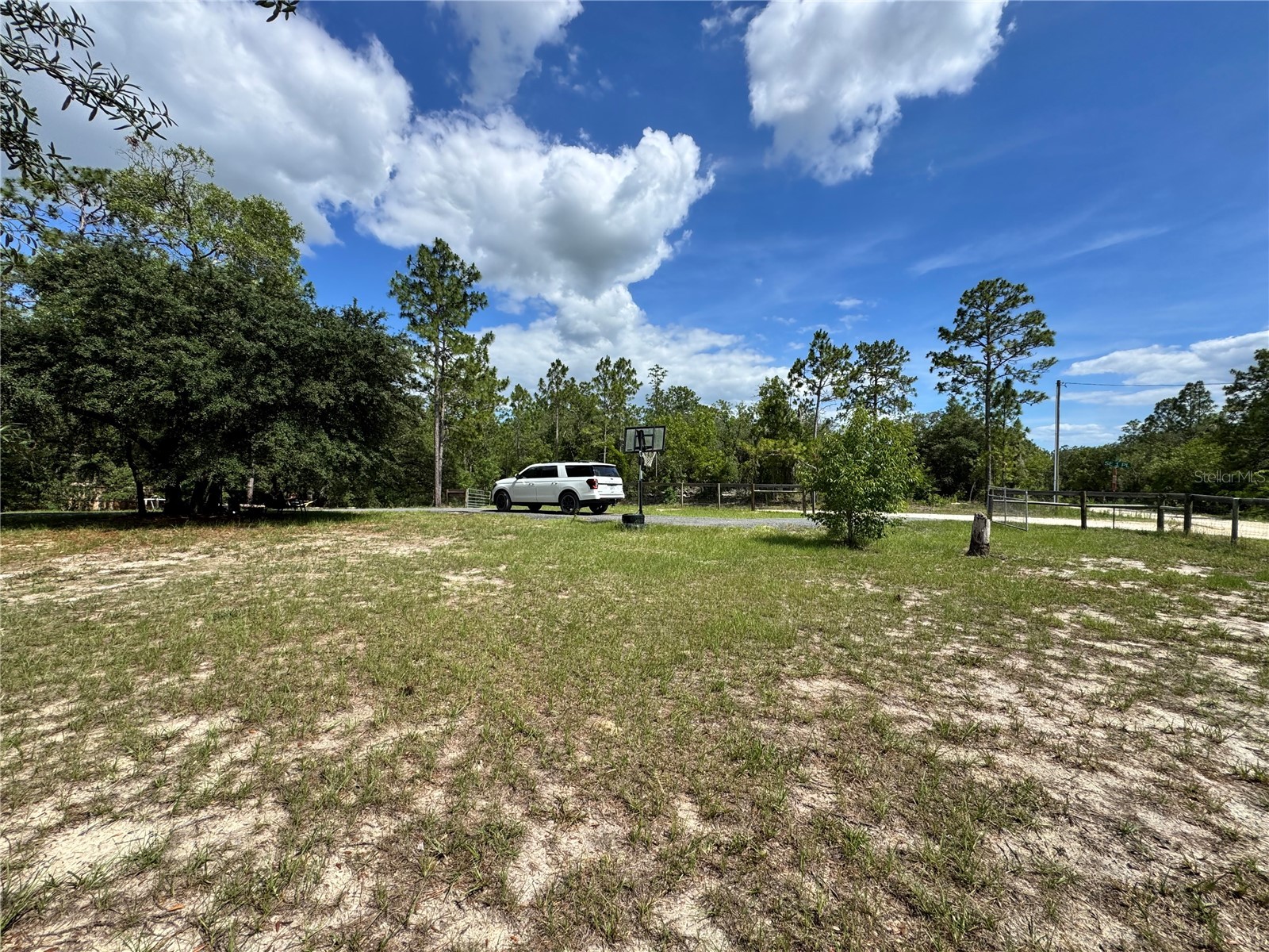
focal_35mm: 14
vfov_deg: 85.7
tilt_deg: -4.3
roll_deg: +1.1
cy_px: 476
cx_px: 634
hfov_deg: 102.1
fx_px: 513
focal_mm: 2.22
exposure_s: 1/1748
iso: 50
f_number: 2.2
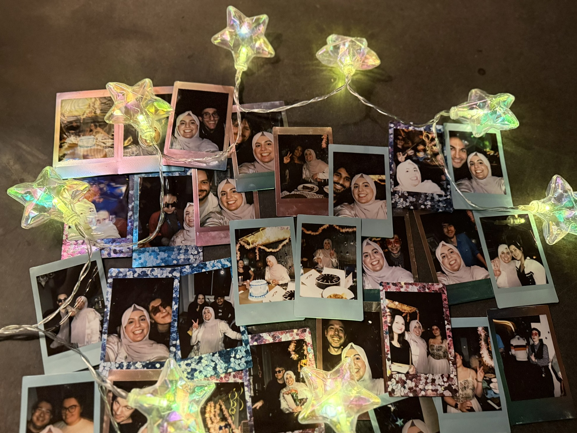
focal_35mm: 25
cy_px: 223
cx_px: 281
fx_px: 417
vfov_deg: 54.9
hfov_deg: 69.4
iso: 640
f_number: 1.78
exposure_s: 1/33
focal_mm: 6.76
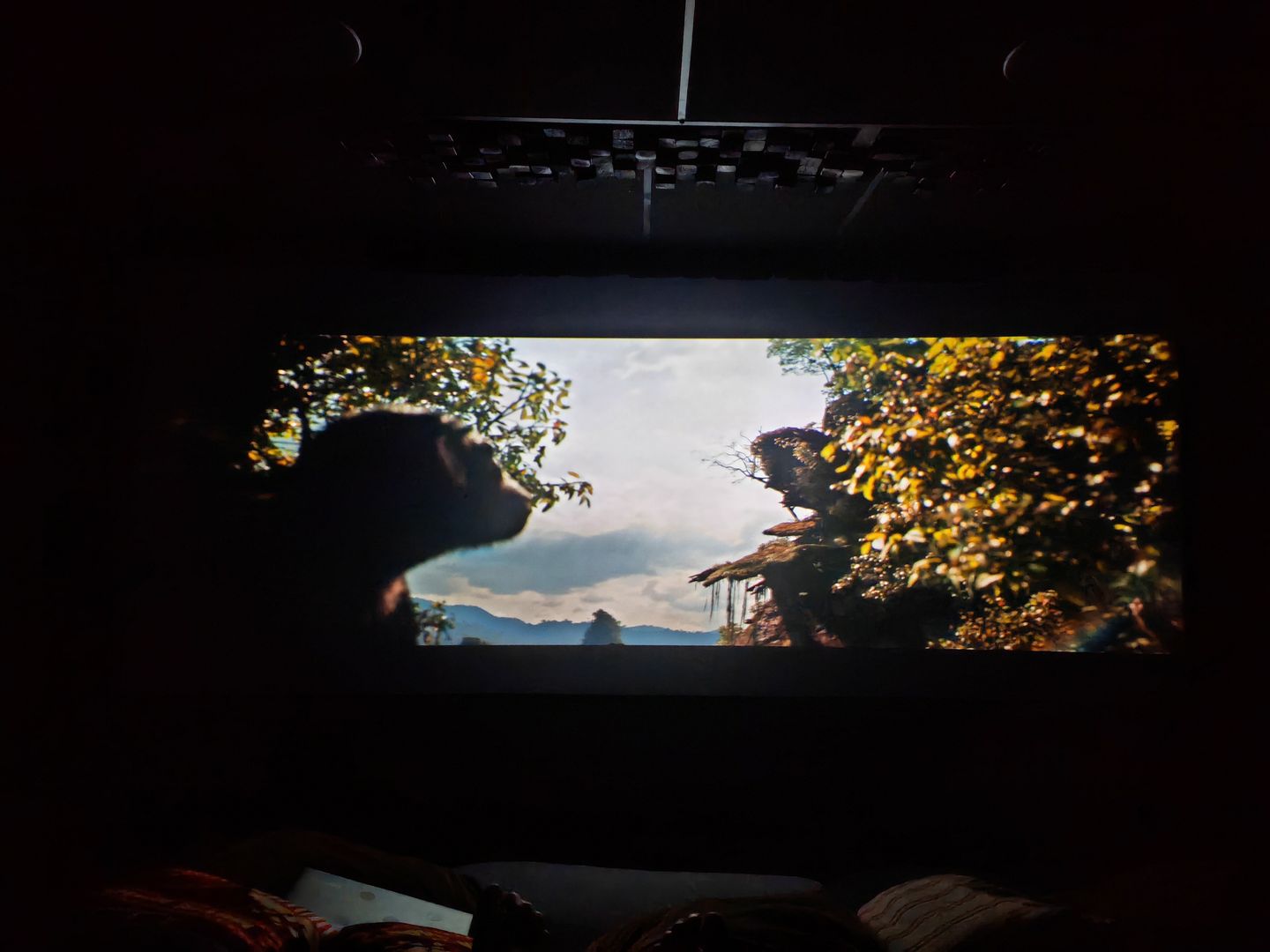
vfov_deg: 54.9
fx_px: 917
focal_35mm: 25
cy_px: 476
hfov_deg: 69.4
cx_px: 635
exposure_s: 1/33
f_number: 1.9
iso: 1600
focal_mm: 5.3
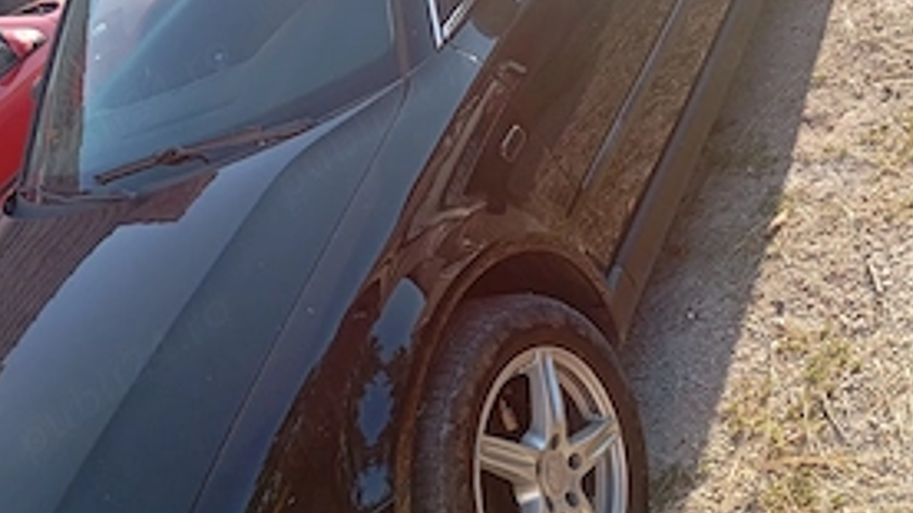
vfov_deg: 26.9
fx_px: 1065
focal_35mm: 44
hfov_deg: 46.4
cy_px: 156
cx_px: 447
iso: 52
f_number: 1.8
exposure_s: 1/250
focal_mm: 4.25
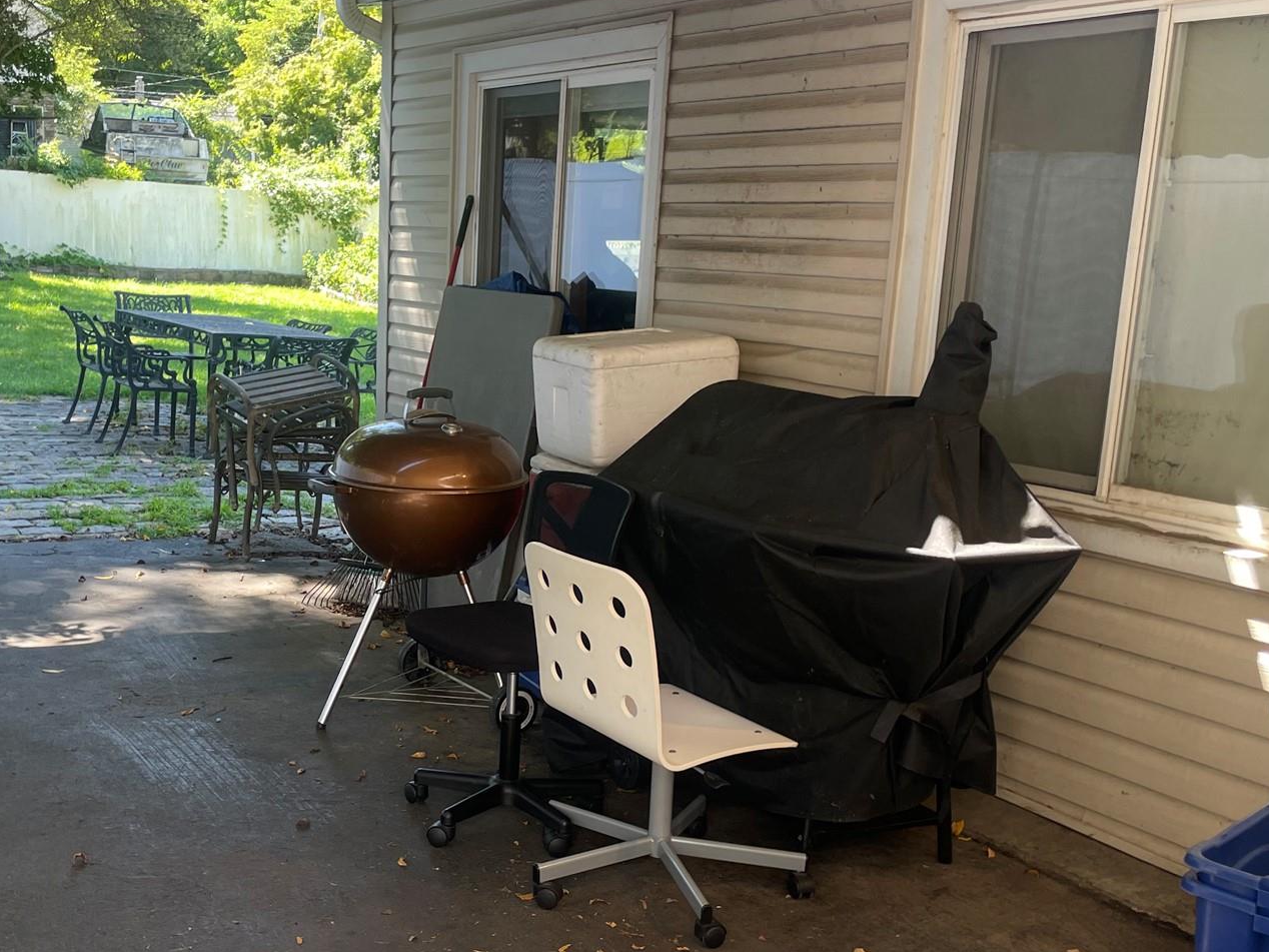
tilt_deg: -11.8
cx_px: 430
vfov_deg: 34.3
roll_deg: -0.4
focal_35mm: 42
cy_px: 554
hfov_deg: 44.2
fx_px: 1540
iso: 40
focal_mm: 4.2
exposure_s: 1/121
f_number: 1.6
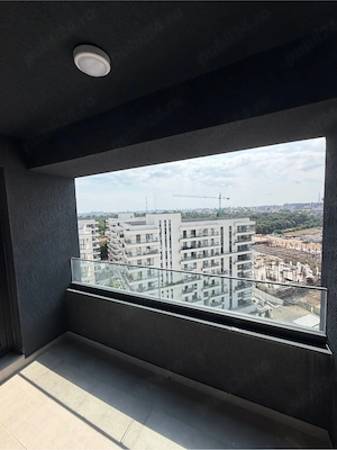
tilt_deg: -4.4
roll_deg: +2.1
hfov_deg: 85.7
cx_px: 168
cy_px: 225
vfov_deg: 102.1
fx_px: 182
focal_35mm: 14
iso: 25
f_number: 2.2
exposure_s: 1/853
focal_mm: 2.22
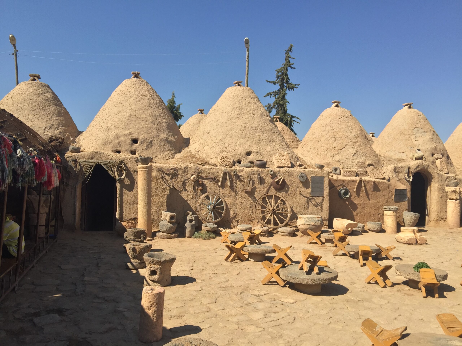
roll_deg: -1.1
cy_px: 173
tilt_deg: +1.7
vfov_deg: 48.2
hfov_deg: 61.7
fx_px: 387
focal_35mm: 29
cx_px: 231
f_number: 2.2
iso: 32
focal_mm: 4.15
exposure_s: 1/2198
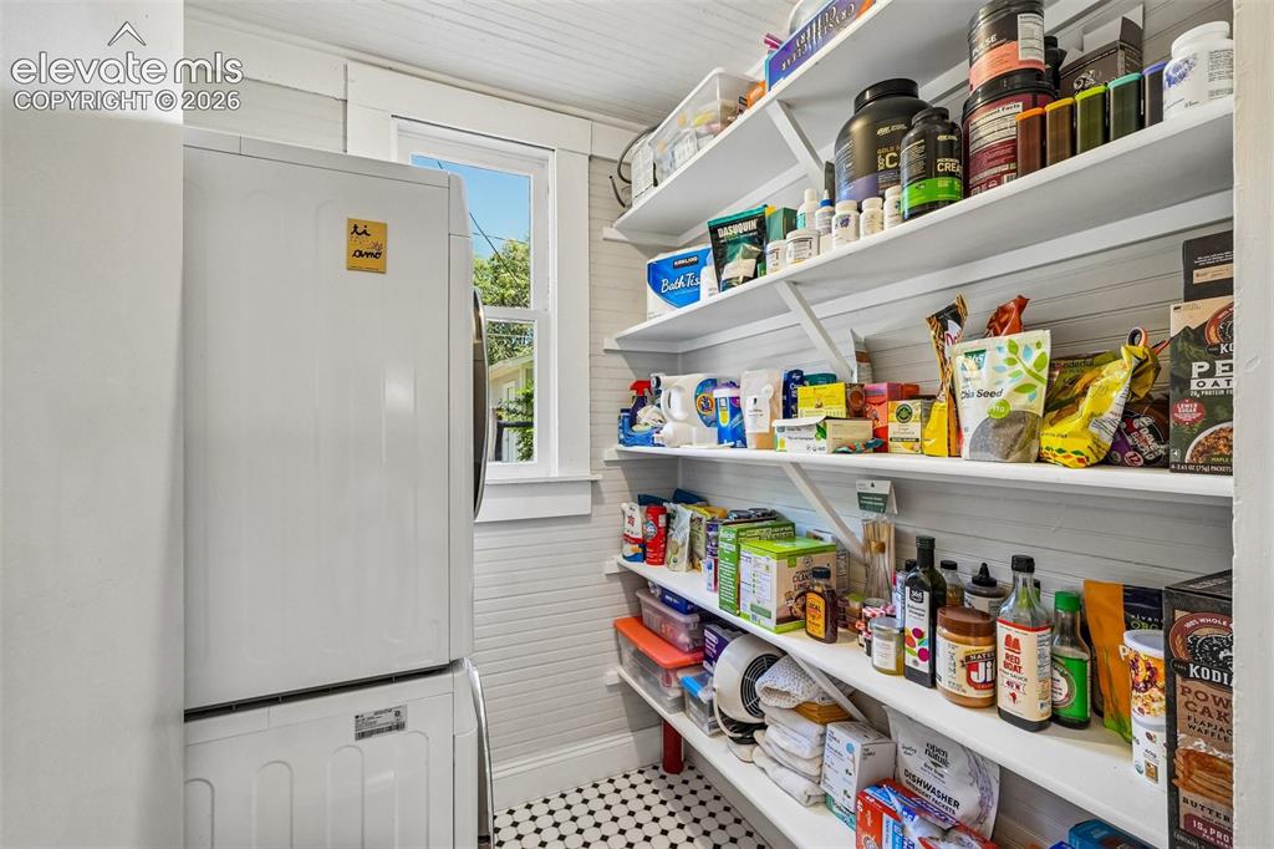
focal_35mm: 15
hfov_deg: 100.4
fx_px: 531
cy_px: 424
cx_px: 637
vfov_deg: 77.3
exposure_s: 1/60
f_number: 8
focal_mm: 10
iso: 800
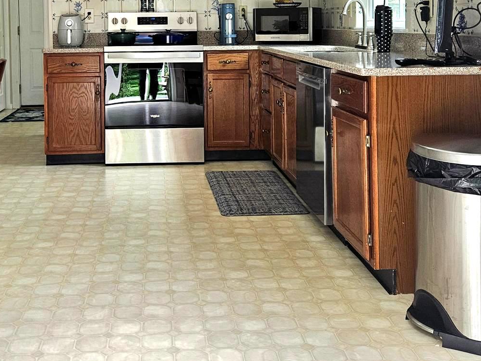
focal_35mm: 47
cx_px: 173
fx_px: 653
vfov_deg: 29.6
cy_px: 37
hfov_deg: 40.1
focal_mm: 5.4
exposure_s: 1/120
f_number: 1.8
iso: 80
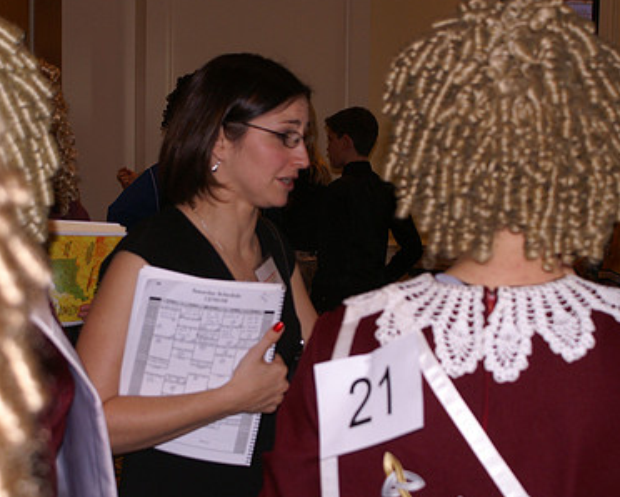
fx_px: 1409
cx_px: 252
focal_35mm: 77
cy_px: 257
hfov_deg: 24.8
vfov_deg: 20.0
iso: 400
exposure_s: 1/60
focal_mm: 35
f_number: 5.6
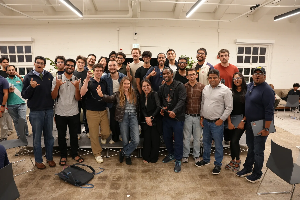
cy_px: 100
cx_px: 150
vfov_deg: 53.2
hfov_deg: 73.7
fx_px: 200
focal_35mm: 24
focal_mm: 24
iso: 3200
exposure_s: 1/160
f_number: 4
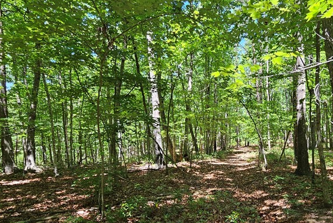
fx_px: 222
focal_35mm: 24
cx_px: 224
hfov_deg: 71.4
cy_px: 150
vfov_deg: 52.1
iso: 50
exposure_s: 1/134
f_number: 2.2
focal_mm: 2.2
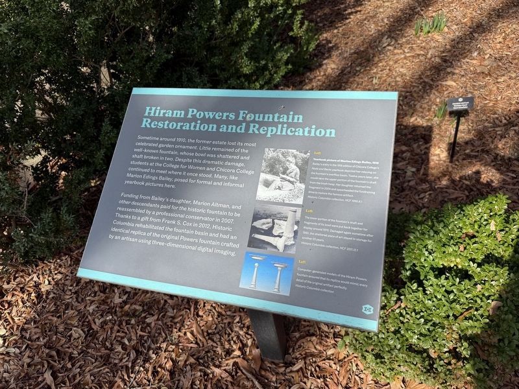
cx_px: 260
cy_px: 194
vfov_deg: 56.8
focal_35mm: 24
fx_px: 360
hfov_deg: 71.6
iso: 80
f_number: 1.78
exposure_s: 1/2000
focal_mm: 6.76
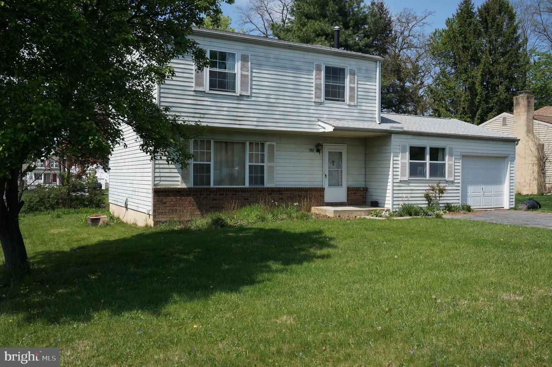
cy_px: 184
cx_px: 276
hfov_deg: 59.6
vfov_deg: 41.6
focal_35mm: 32
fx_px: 482
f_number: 8
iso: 100
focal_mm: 21
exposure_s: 1/320
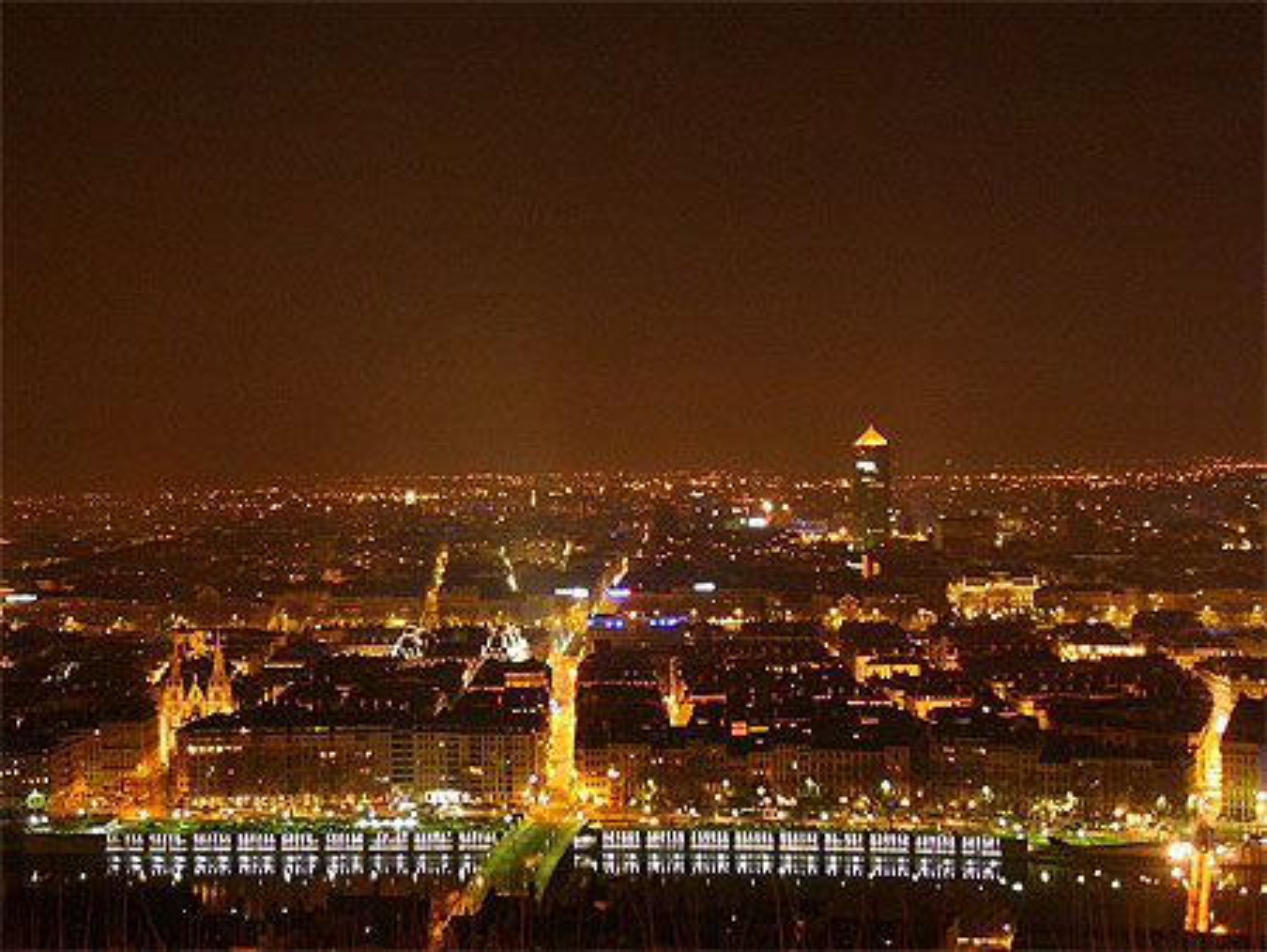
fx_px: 1904
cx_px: 634
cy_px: 476
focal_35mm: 52
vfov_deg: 28.1
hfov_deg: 36.8
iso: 208
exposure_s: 1
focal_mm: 8.7
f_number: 3.3
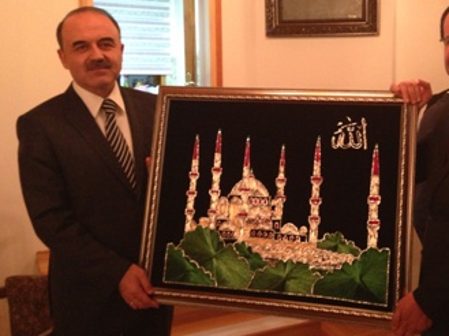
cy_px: 137
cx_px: 293
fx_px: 583
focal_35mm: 45
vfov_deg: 32.0
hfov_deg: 41.7
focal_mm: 4.13
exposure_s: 1/20
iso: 400
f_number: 2.4
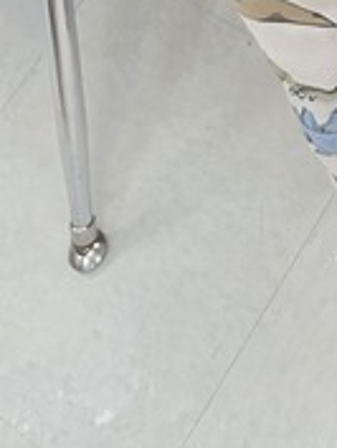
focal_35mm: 133
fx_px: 1724
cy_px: -805
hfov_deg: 10.7
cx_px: 527
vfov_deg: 11.0
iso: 500
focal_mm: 6.3
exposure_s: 1/120
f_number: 1.7
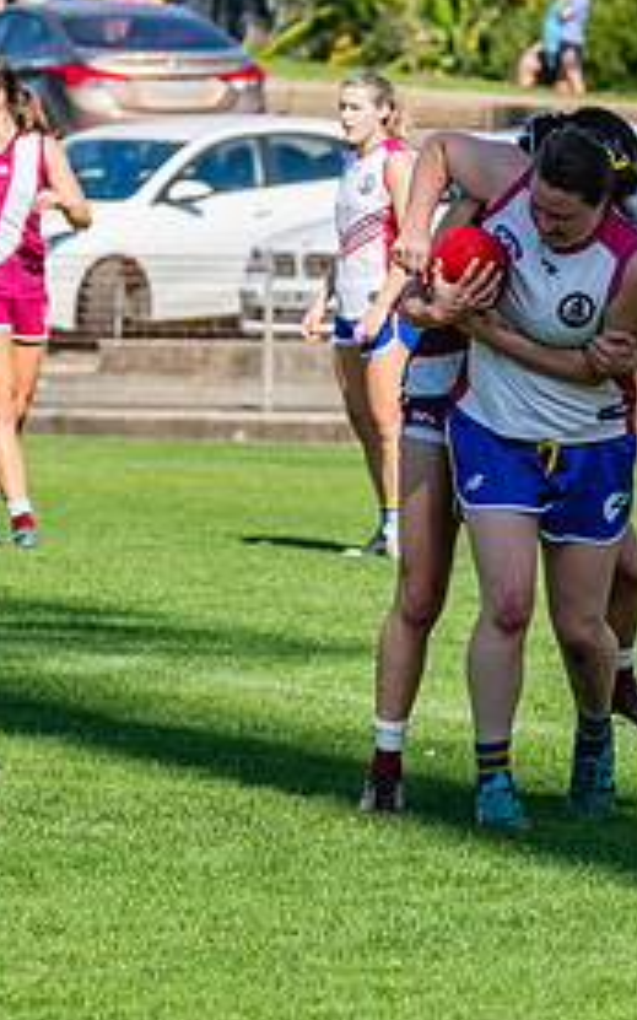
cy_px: 384
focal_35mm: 546
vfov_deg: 3.8
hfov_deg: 2.4
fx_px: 15174
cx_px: 490
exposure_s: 1/1250
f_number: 10
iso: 800
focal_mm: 240
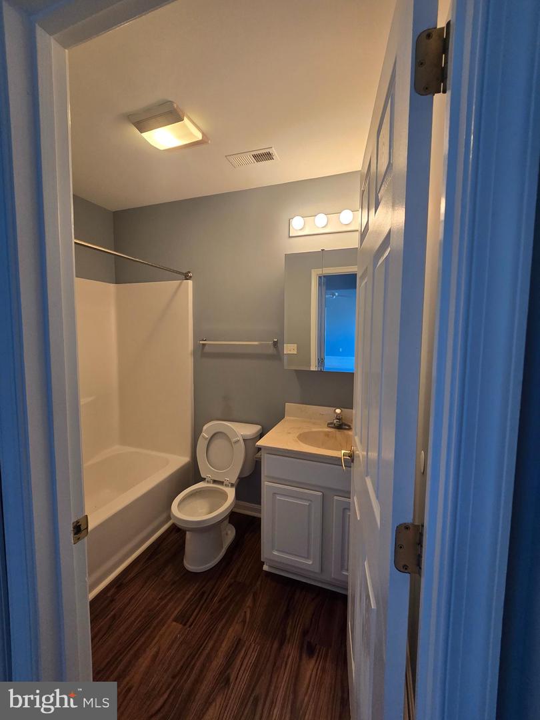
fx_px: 270
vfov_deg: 106.2
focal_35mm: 13
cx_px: 270
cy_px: 360
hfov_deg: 89.9
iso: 200
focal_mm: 2.2
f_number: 2.2
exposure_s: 1/60
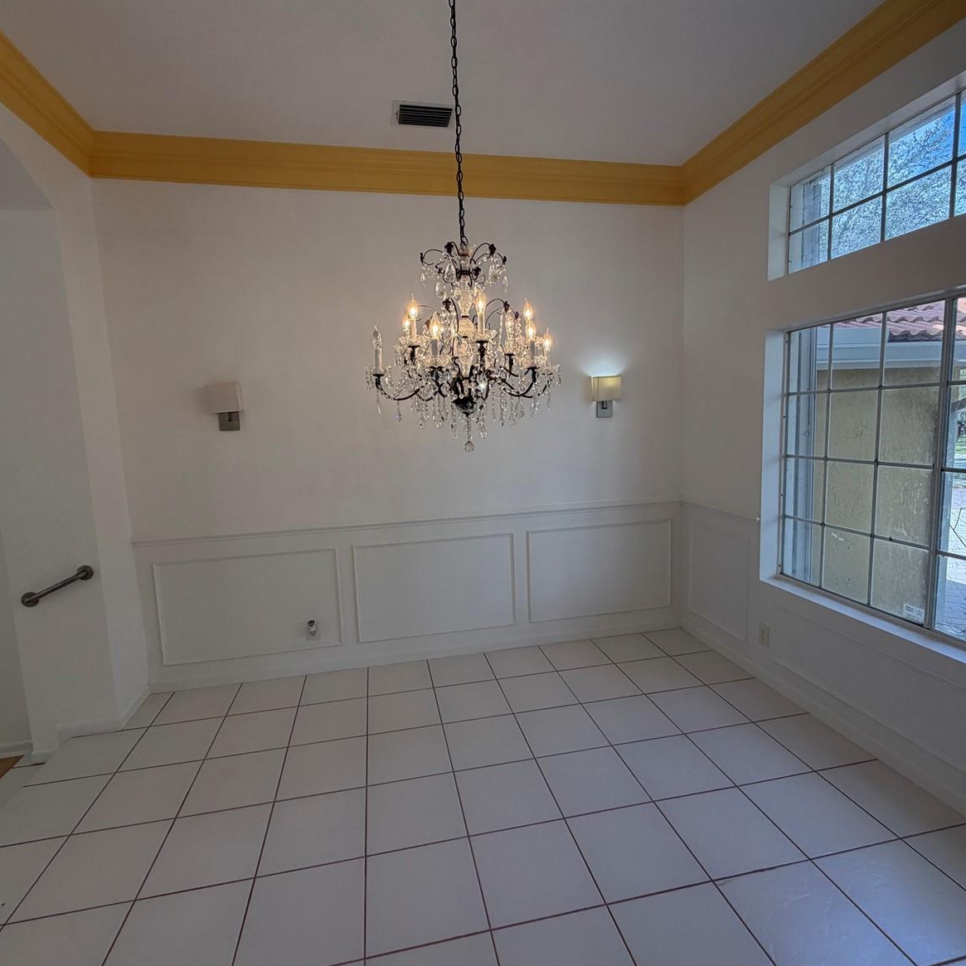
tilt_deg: -6.7
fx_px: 537
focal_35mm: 17
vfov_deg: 84.0
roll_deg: +2.1
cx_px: 482
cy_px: 478
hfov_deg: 84.0
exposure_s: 1/232
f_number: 2.2
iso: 64
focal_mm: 2.22
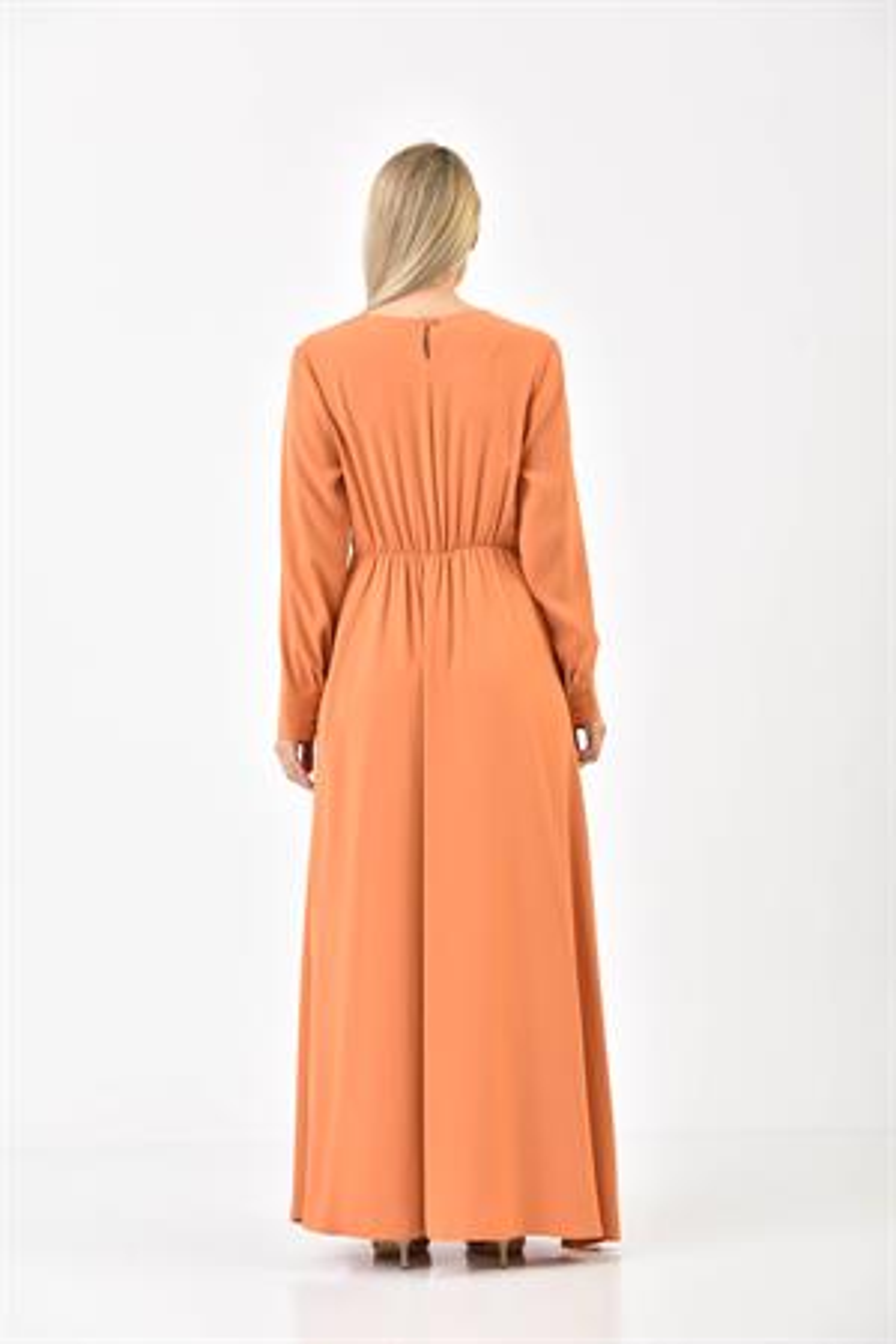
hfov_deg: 18.2
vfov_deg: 27.0
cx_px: 448
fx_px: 2800
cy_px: 672
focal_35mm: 75
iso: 100
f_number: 6.3
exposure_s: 1/160
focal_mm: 75
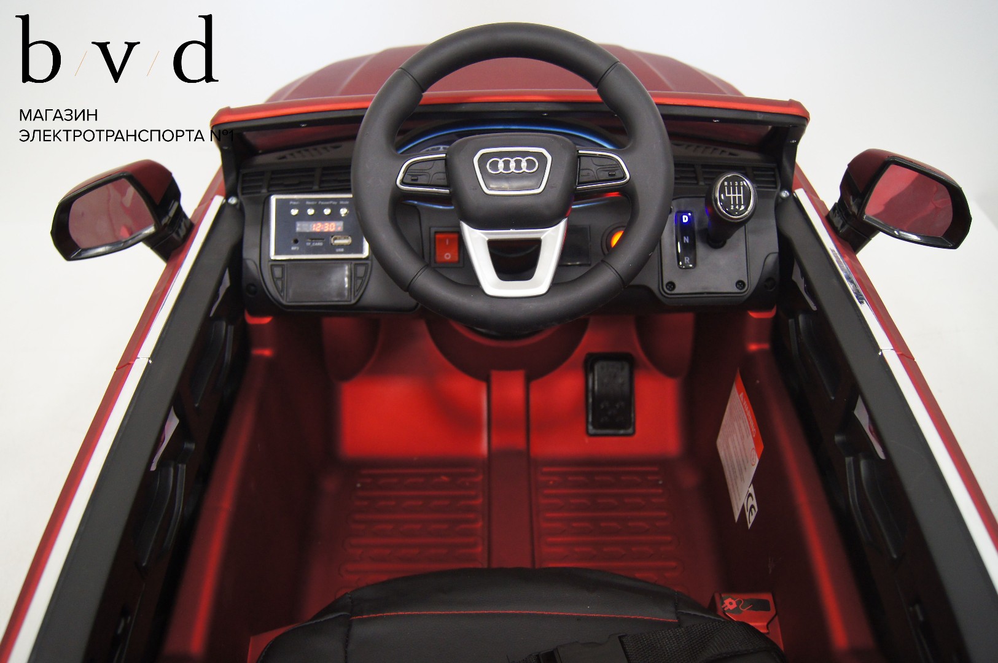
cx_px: 499
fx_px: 831
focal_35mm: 30
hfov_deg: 62.0
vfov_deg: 43.5
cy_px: 332
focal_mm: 20
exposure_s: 1/40
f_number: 4
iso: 1000
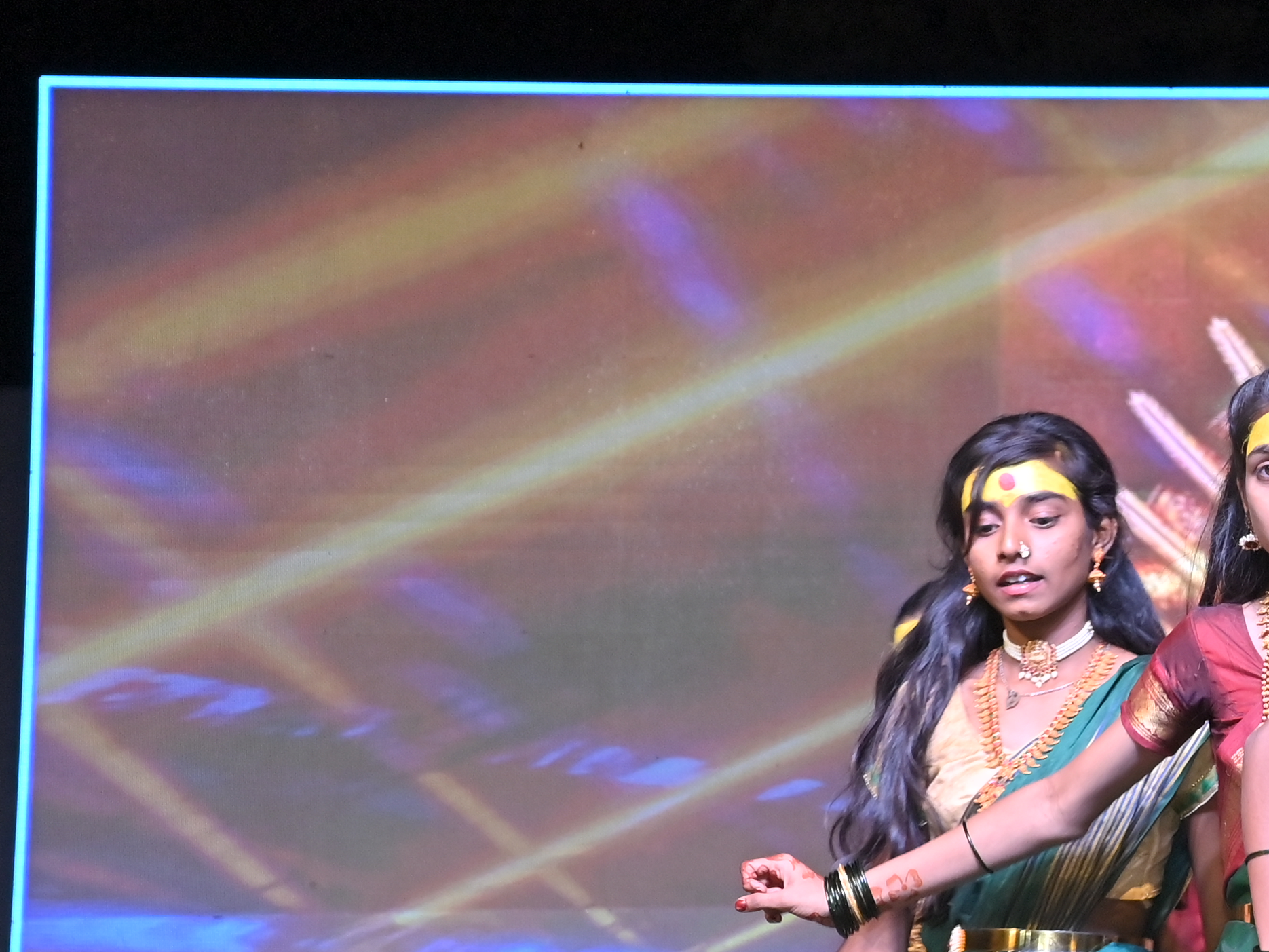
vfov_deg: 16.7
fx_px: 3247
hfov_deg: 20.4
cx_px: 1614
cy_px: 521
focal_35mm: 89
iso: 640
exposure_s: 1/200
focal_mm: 28.5
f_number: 5.6
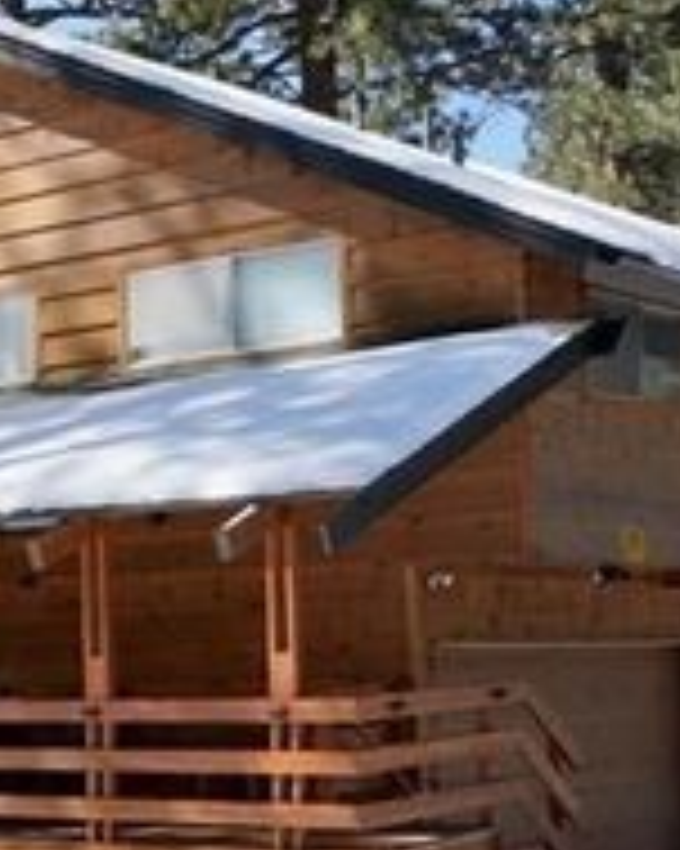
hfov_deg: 15.8
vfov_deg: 21.3
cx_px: -365
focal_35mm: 89
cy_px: 663
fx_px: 2241
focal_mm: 28
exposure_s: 1/250
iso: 100
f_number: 8
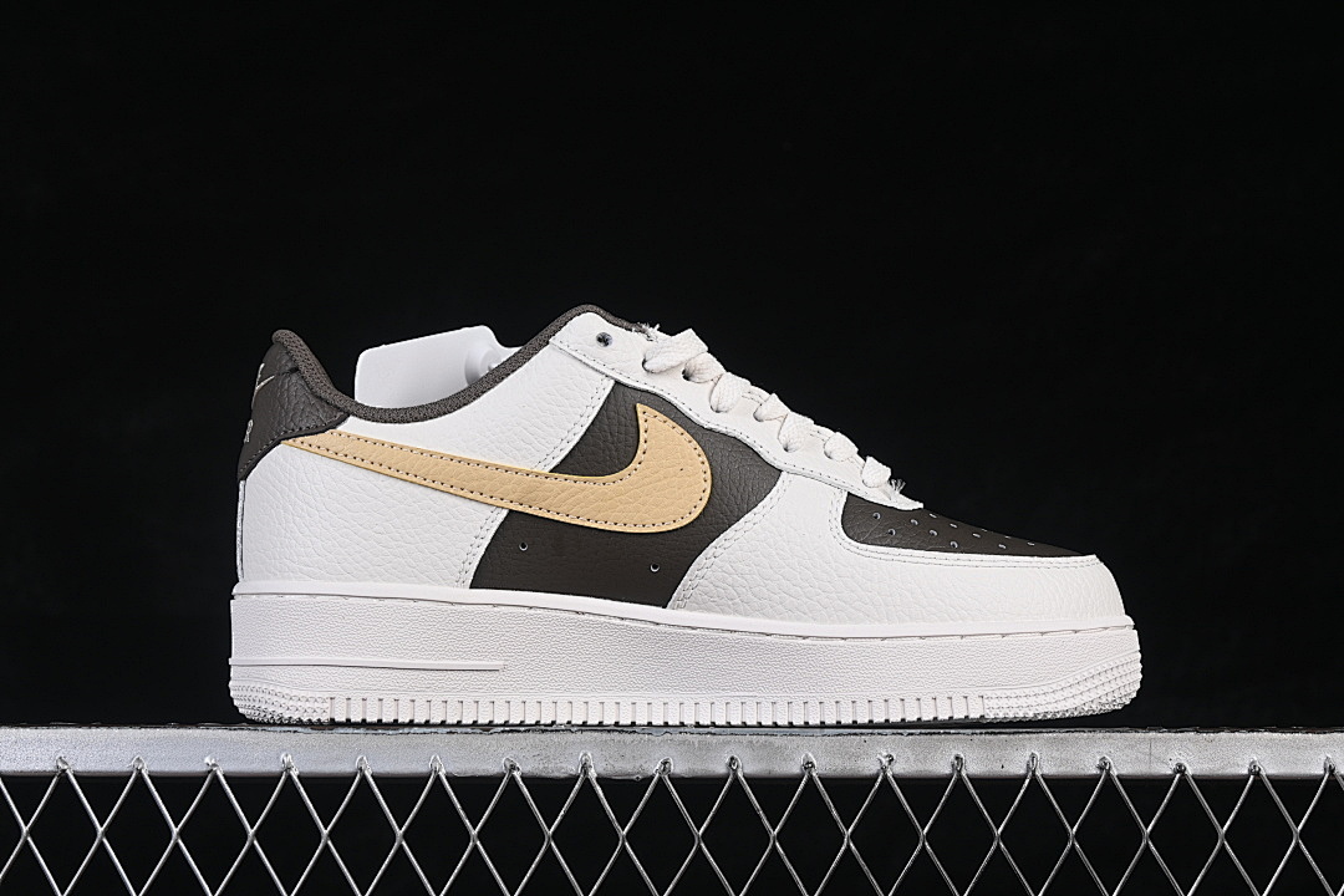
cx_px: 672
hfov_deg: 27.0
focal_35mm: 75
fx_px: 2800
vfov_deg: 18.2
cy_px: 448
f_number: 8
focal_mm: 50
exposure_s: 1/80
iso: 160
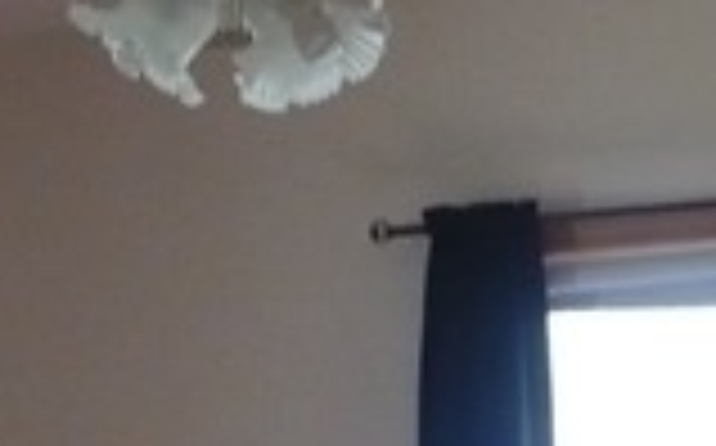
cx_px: 581
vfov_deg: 8.1
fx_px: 3080
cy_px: 721
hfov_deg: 13.2
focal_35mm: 158
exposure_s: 1/30
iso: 250
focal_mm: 6.1
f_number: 2.8
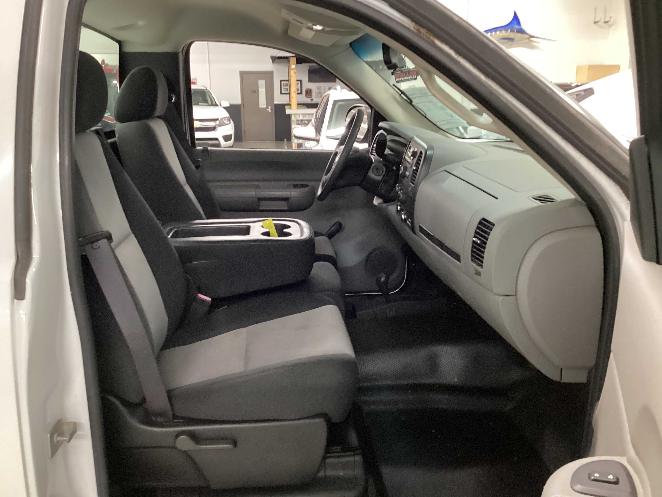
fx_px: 593
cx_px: 331
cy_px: 248
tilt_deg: -16.9
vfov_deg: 45.4
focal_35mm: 31
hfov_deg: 58.4
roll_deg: +0.3
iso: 500
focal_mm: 3.3
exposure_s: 1/25
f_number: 2.4
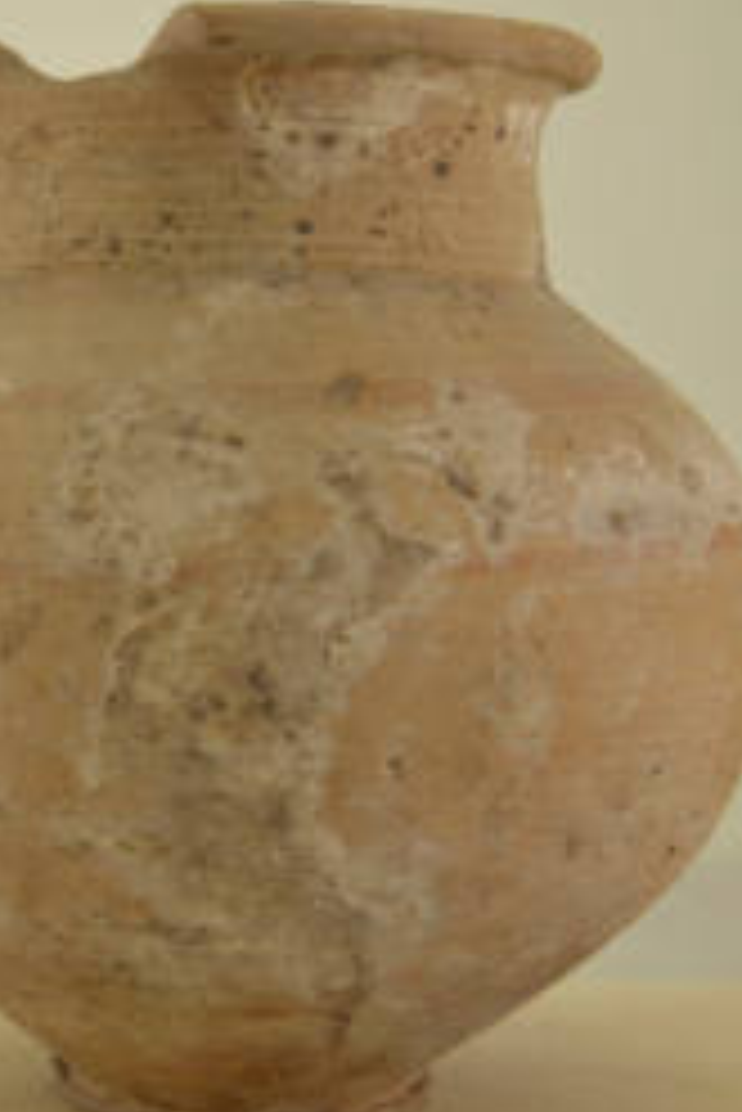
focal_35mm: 97
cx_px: -36
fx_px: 2994
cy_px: 441
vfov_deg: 21.0
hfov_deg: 13.9
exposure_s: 1/50
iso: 200
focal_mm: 32
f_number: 4.5
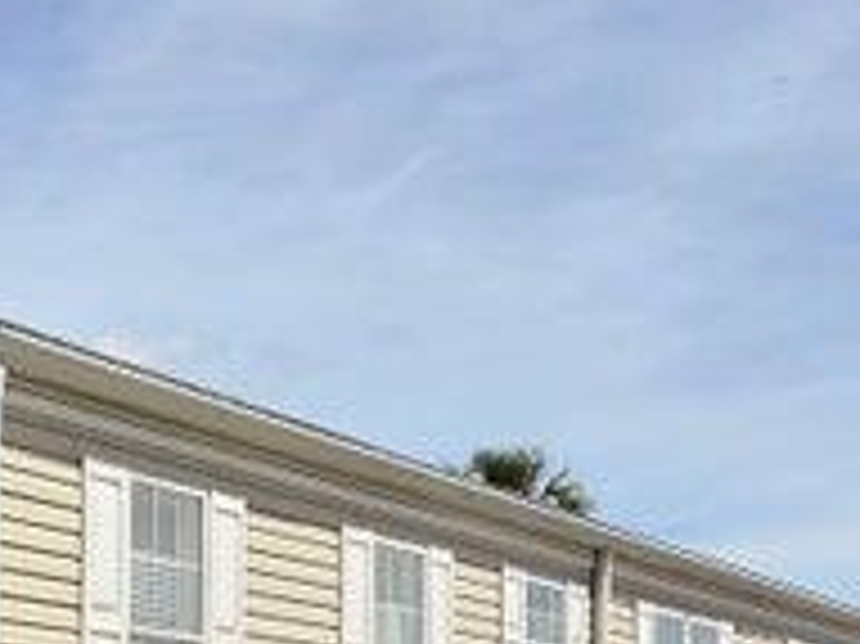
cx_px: -185
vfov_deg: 18.4
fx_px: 1912
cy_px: 721
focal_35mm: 77
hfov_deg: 23.1
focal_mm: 5.4
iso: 64
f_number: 1.8
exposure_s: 1/7891
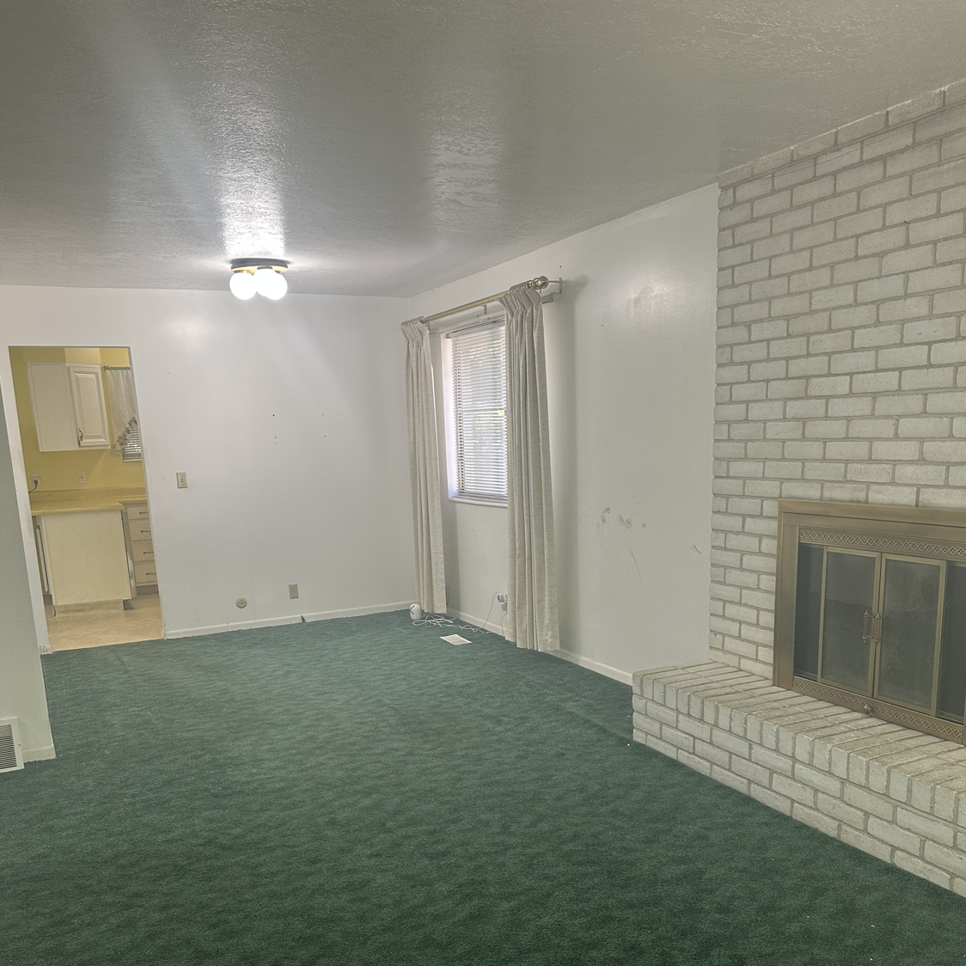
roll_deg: +1.8
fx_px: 916
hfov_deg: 55.6
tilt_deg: -11.0
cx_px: 492
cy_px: 640
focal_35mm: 29
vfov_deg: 54.5
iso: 125
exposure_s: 1/60
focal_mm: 6.86
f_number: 1.78
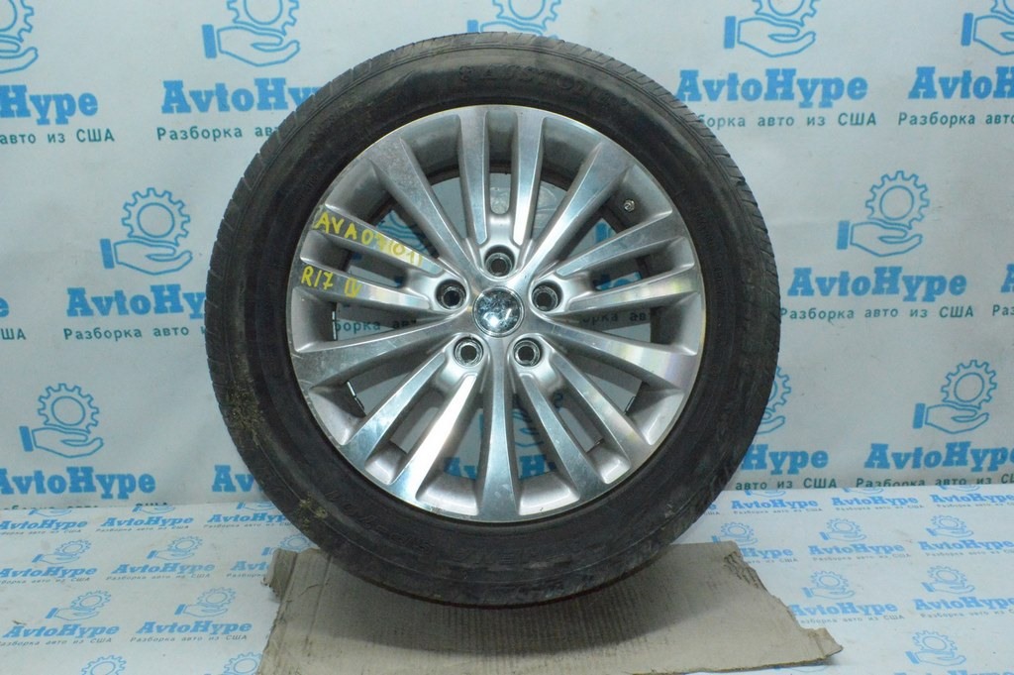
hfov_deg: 62.0
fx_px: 844
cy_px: 338
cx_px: 507
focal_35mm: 30
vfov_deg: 43.5
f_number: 16
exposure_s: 1/200
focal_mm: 20
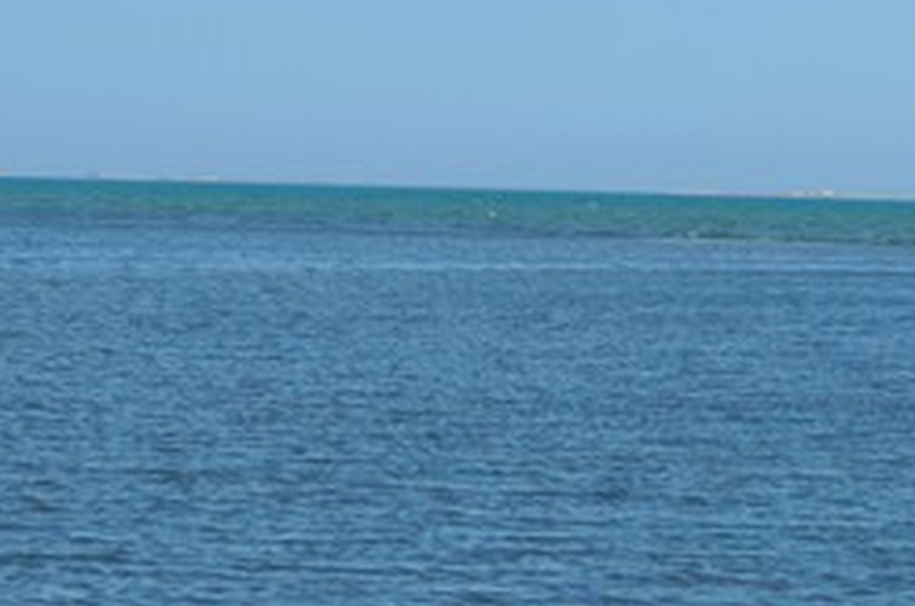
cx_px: 775
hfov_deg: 12.6
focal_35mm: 162
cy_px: 472
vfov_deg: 8.4
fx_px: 4110
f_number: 10
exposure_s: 1/400
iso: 200
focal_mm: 42
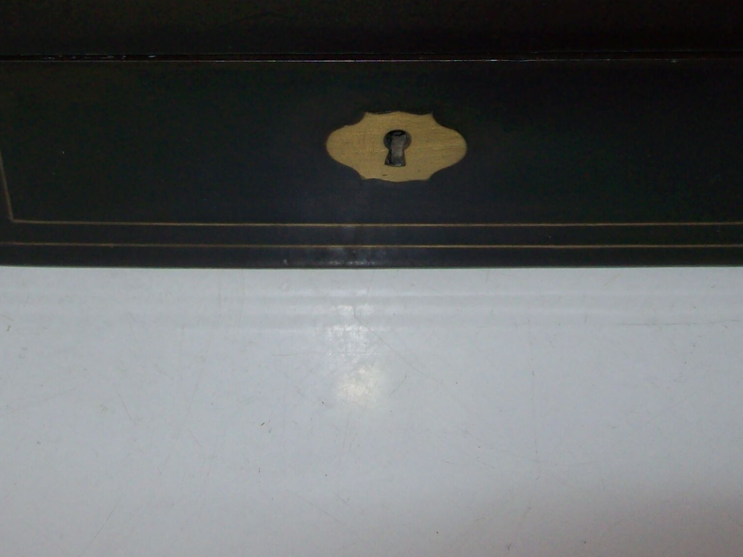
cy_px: 55
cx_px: 342
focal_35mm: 68
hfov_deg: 28.6
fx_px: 1459
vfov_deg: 21.1
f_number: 2.7
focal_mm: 6
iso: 80
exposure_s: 1/64
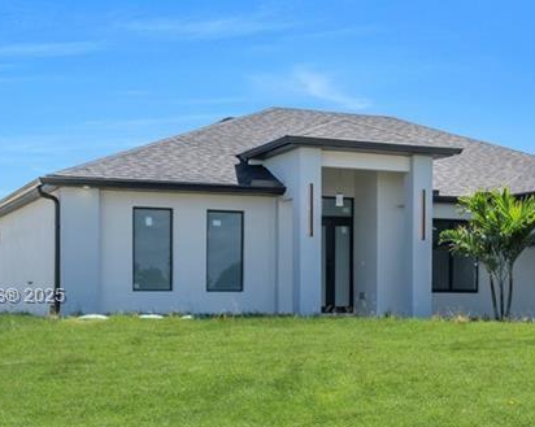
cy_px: 297
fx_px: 1108
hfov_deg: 26.4
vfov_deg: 21.7
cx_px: 460
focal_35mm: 70
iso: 100
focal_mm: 20
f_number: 8
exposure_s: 1/320
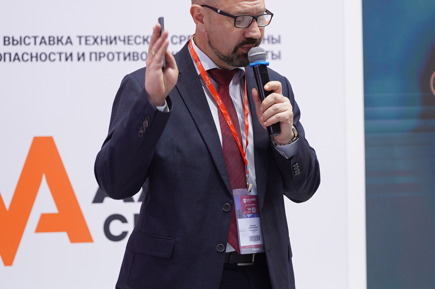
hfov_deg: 10.5
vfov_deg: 7.0
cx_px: 233
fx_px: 2378
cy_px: 127
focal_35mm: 197
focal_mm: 143
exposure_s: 1/100
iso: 500
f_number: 2.8
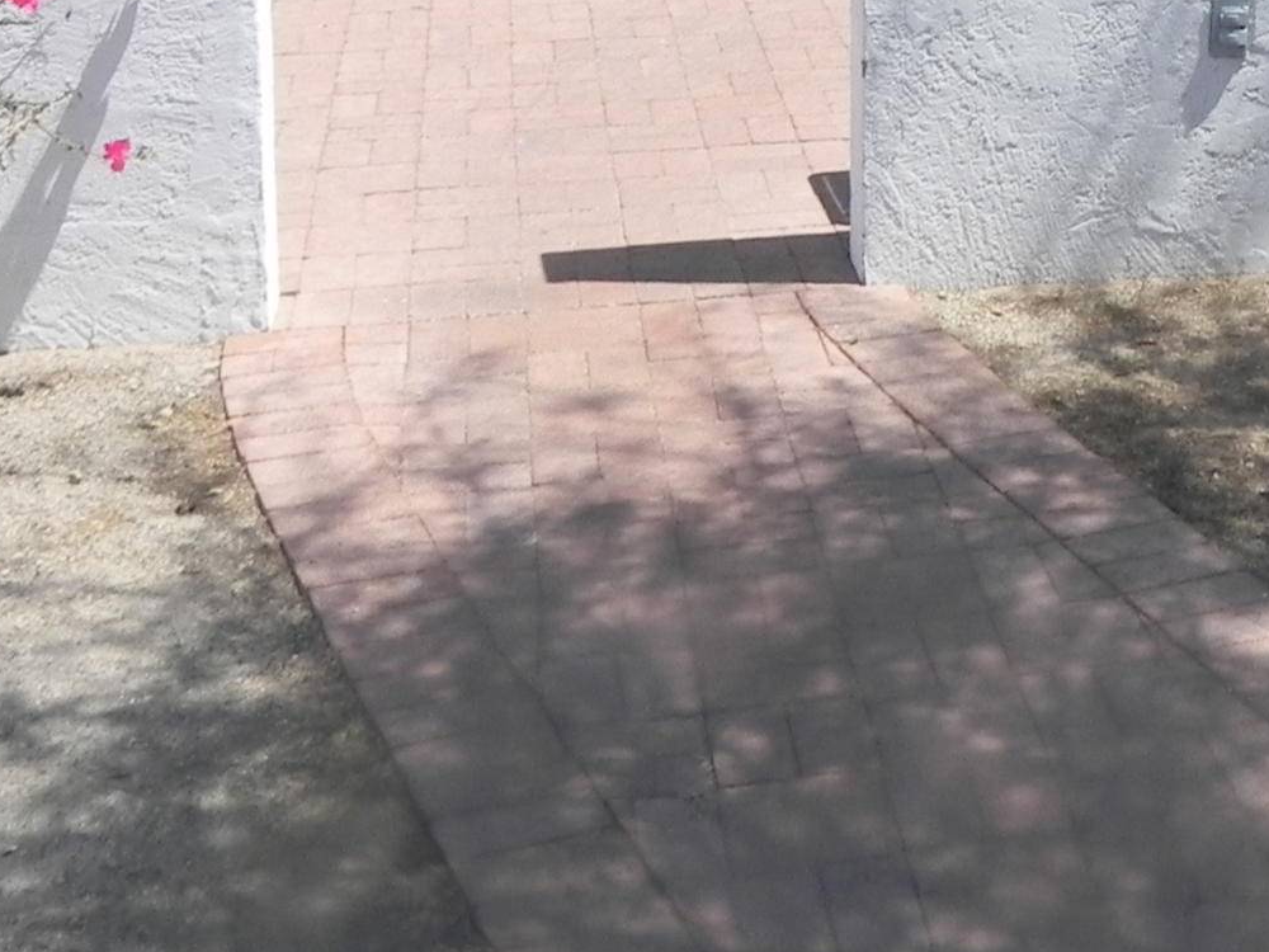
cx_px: 1136
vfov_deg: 17.4
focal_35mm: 78
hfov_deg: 24.3
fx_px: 2859
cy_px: -391
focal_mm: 4.6
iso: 160
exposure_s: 1/348
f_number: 7.1
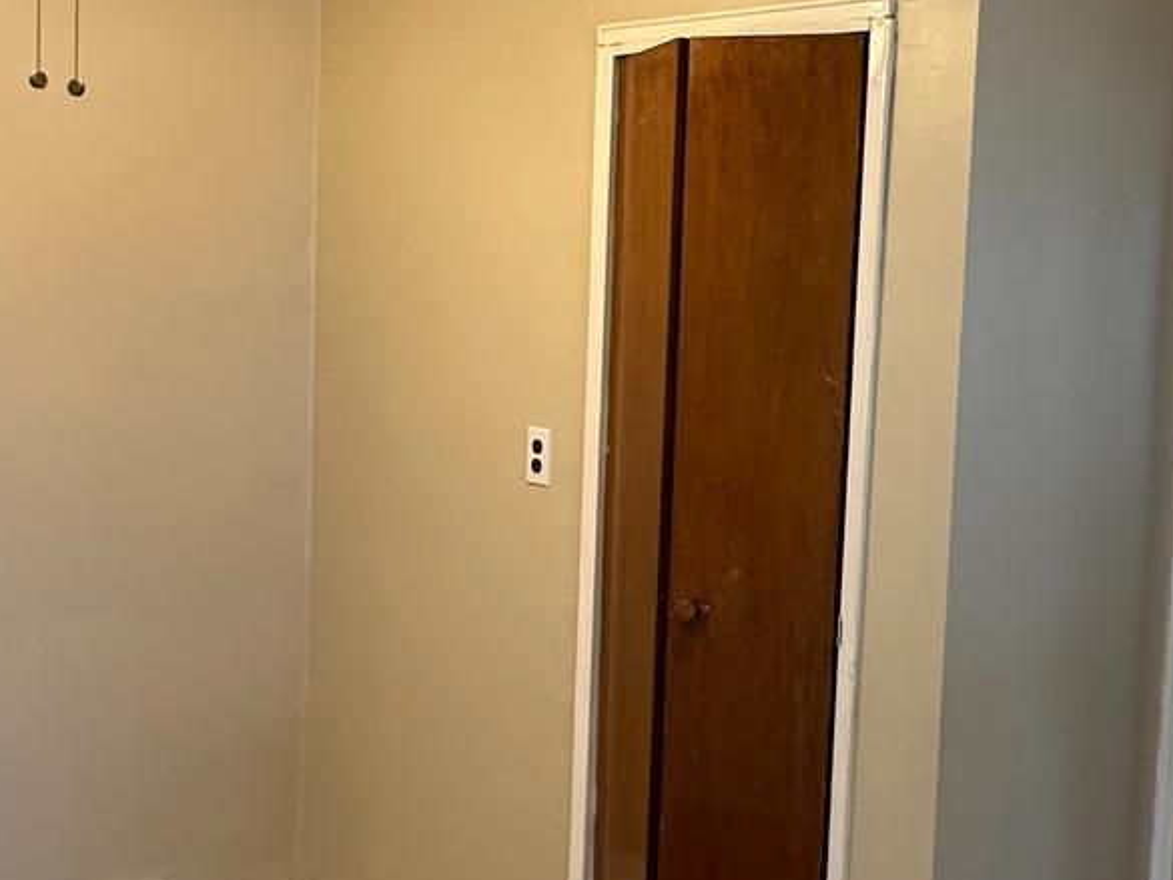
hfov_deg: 38.7
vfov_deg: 29.7
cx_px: 722
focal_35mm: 49
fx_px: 1661
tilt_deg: -4.2
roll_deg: -2.0
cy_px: 461
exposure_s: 1/60
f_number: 2.2
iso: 160
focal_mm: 2.22
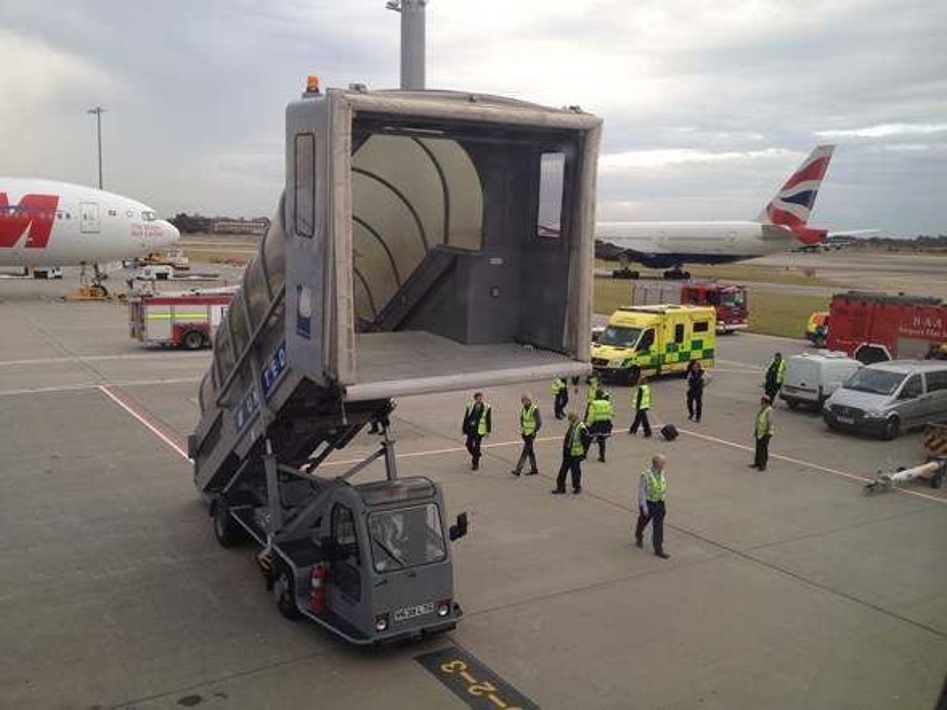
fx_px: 957
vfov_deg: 40.7
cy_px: 355
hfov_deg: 52.6
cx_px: 474
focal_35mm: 35
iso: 64
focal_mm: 4.28
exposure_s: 1/152
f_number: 2.4
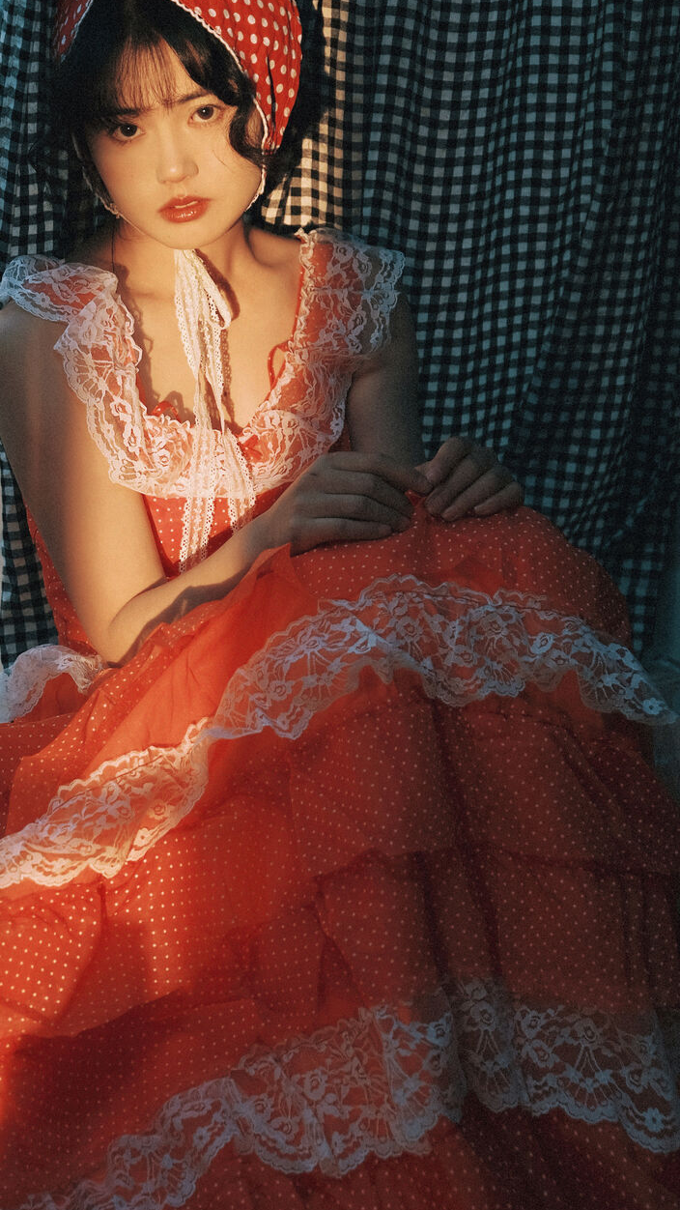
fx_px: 3719
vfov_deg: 18.5
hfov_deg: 10.4
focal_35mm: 116
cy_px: 556
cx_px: 116
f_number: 2.8
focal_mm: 51.6
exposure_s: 1/125
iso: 160
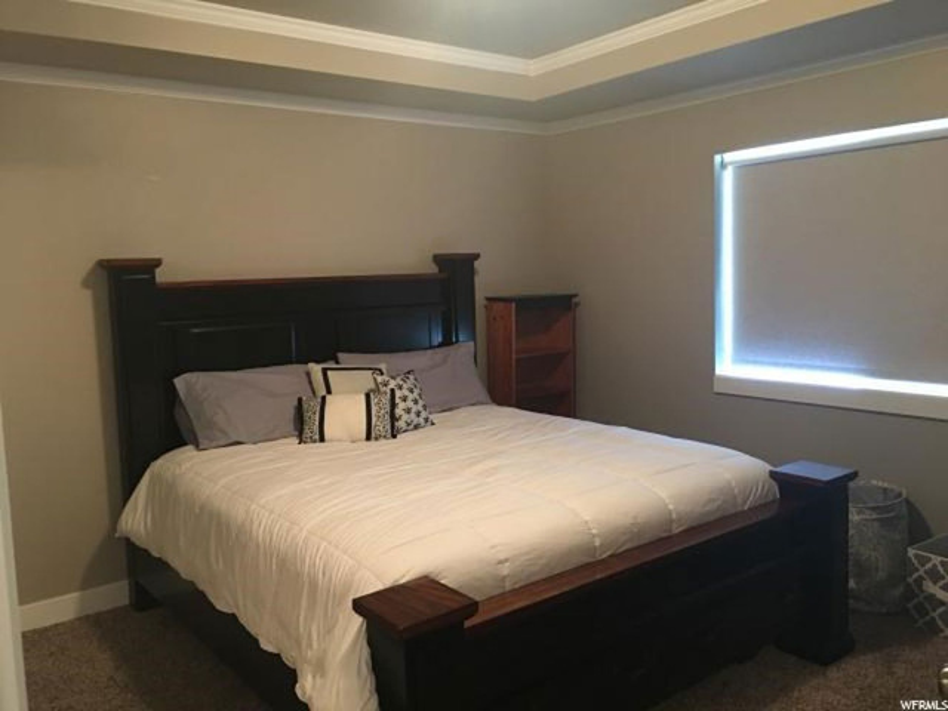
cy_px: 356
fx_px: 794
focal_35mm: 29
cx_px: 474
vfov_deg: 48.2
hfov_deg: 61.7
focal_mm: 4.15
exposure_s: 1/4
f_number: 2.2
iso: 50
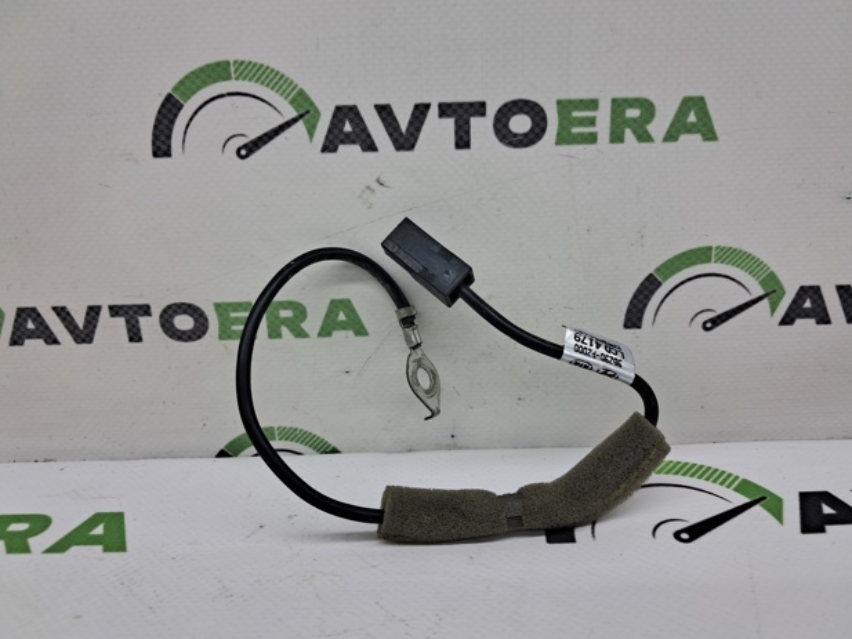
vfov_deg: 49.8
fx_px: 689
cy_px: 320
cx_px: 434
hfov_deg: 63.4
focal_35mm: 28
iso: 50
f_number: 1.8
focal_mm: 4
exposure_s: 1/120
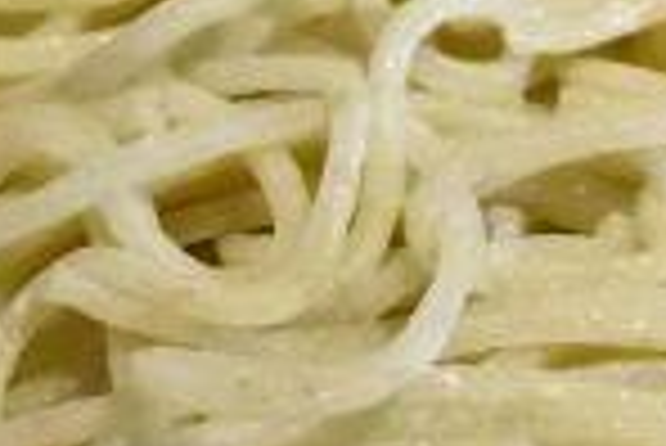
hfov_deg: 14.0
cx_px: 189
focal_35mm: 146
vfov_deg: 9.4
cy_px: 228
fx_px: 2704
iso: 1600
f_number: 3.5
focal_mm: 10
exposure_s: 1/60
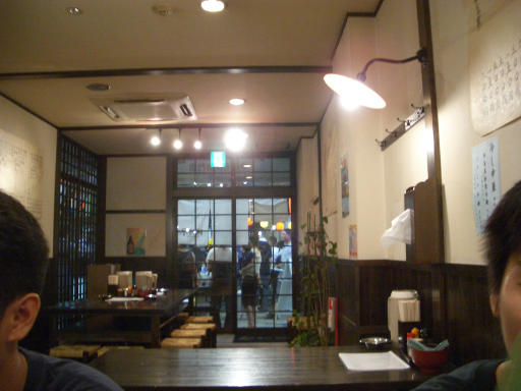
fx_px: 527
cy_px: 196
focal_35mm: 35
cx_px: 260
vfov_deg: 40.7
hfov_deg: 52.6
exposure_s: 1/25
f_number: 2.6
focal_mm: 5.8
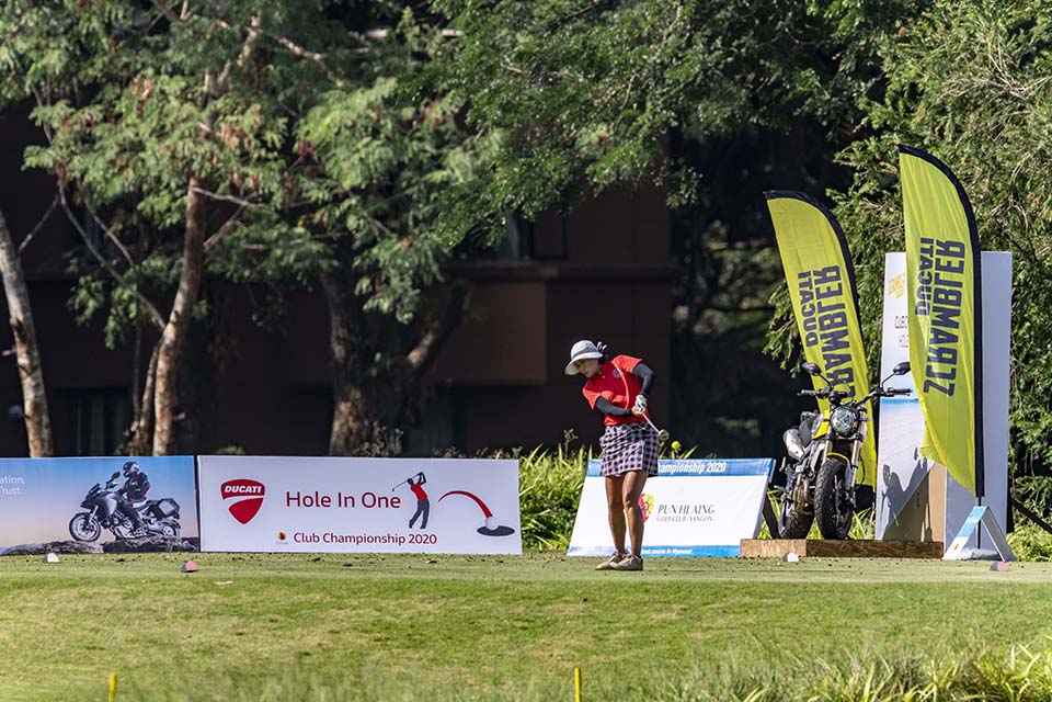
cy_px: 351
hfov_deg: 3.2
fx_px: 18993
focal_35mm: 650
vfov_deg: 2.1
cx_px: 526
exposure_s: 1/1600
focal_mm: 650
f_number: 8
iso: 560
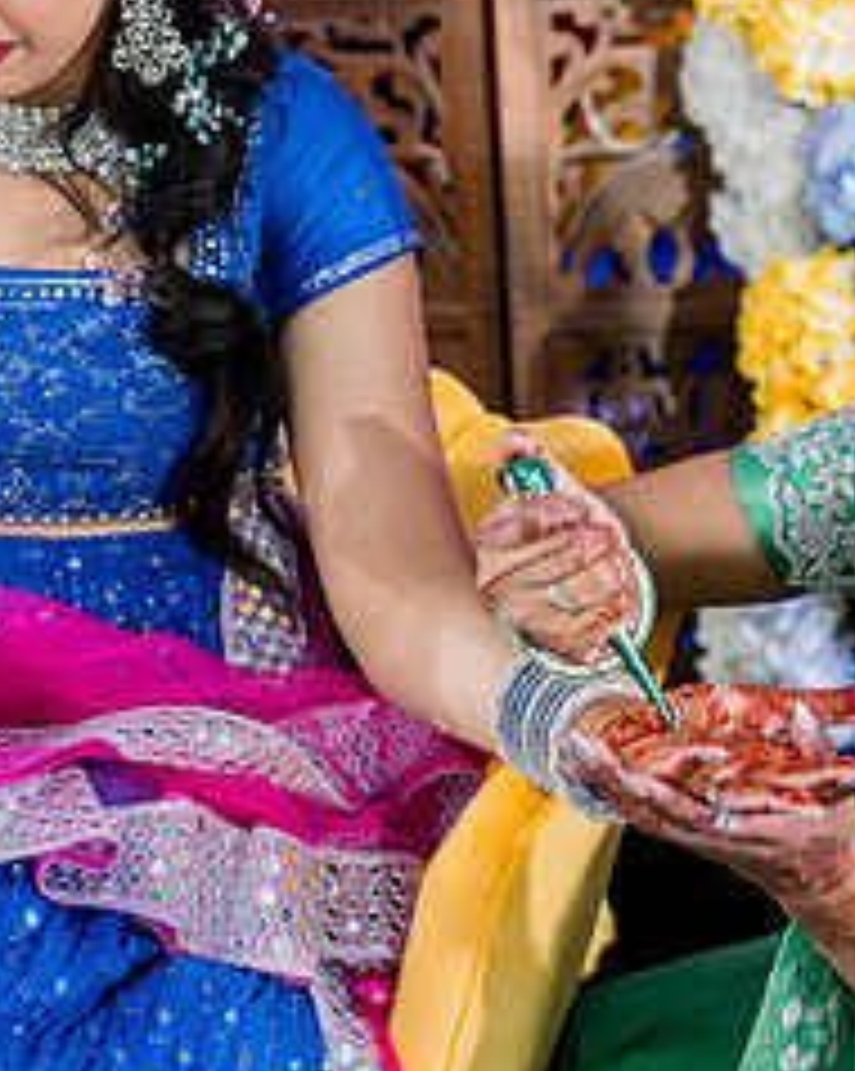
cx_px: 414
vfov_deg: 22.0
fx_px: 2755
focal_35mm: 87
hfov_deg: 17.6
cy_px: 439
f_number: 2.8
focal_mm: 38
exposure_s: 1/125
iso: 1250
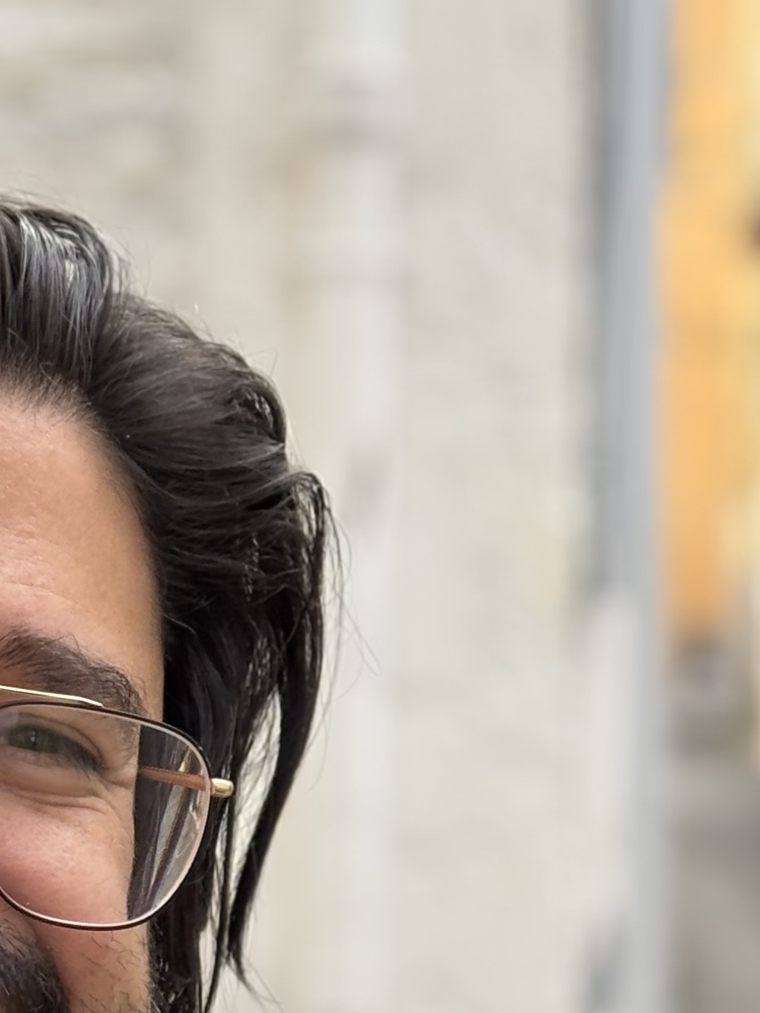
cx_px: 307
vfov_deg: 12.8
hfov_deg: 9.7
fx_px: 4477
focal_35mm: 153
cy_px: 848
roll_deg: -0.7
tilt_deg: -2.5
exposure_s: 1/339
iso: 32
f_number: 1.6
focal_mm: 5.96
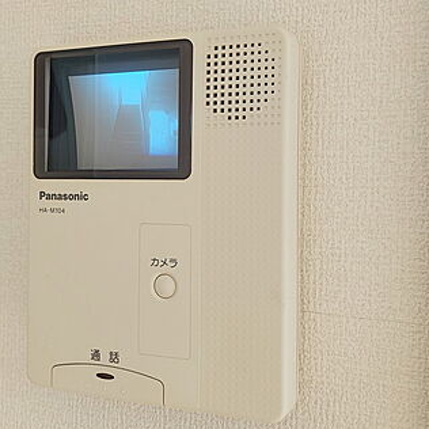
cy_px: 195
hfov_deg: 39.0
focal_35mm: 43
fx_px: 603
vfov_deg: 39.1
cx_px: 172
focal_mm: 5.23
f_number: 1.8
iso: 32
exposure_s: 1/120
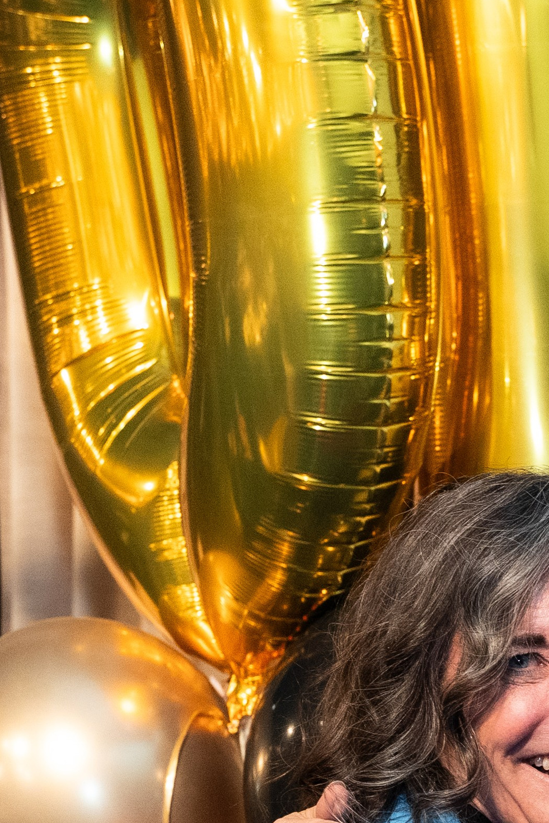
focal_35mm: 159
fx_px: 3638
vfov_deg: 12.7
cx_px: 660
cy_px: 904
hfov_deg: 8.5
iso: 2500
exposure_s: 1/160
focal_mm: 37.7
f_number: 4
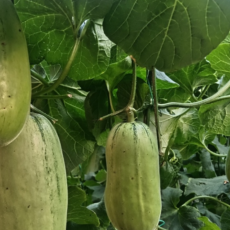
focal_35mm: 42
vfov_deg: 40.0
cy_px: 129
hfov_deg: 39.6
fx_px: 316
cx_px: 79
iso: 530
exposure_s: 1/100
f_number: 1.8
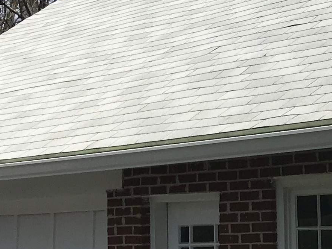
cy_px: 220
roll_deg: +1.0
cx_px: 437
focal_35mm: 128
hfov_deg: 14.7
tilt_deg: +0.6
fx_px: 1228
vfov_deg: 11.5
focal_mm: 3.99
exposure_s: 1/3831
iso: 20
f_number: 1.8
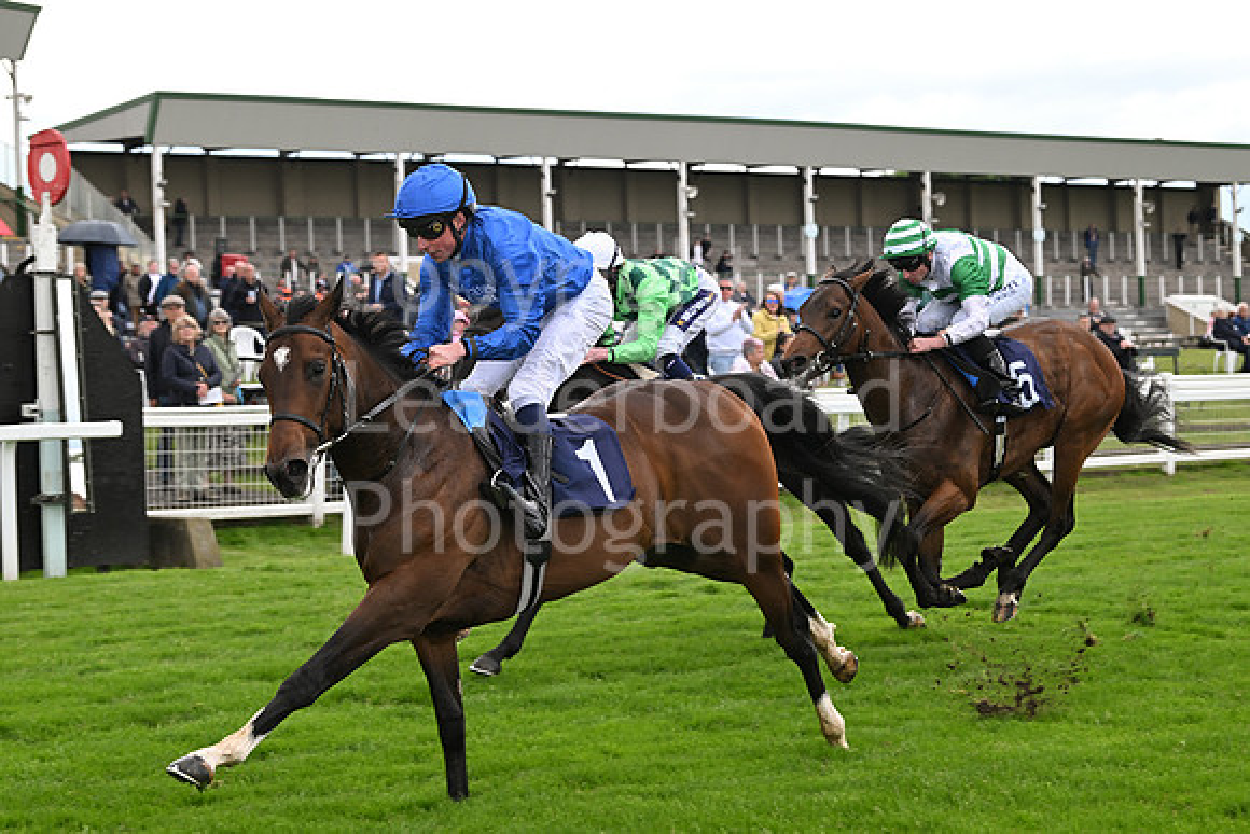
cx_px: 625
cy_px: 417
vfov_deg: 15.9
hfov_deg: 23.6
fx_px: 2987
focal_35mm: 86
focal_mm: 86
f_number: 5.6
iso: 800
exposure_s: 1/1000
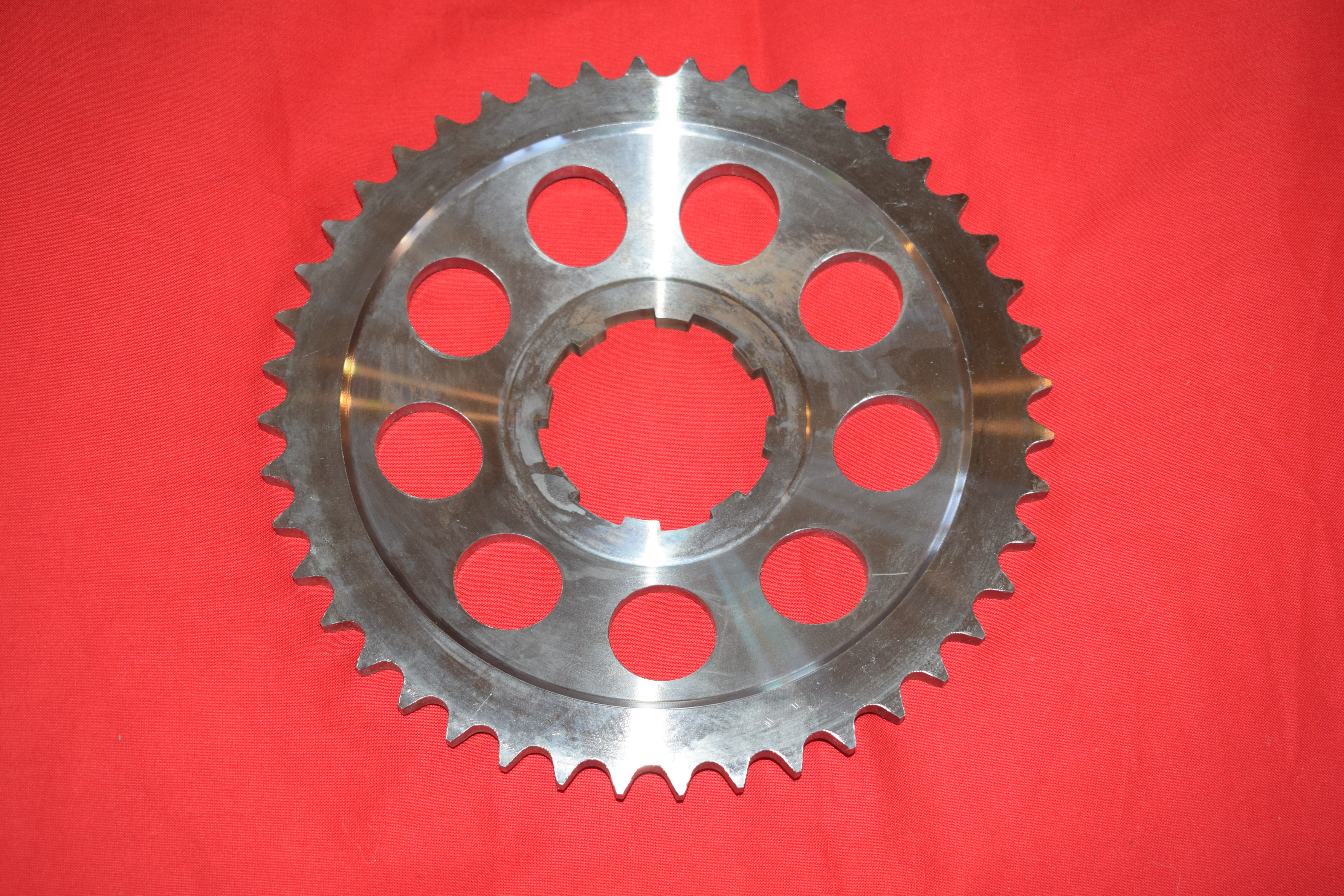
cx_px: 672
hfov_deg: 35.0
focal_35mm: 57
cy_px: 448
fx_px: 2128
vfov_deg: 23.8
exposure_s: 1/60
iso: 800
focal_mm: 38
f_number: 5.6
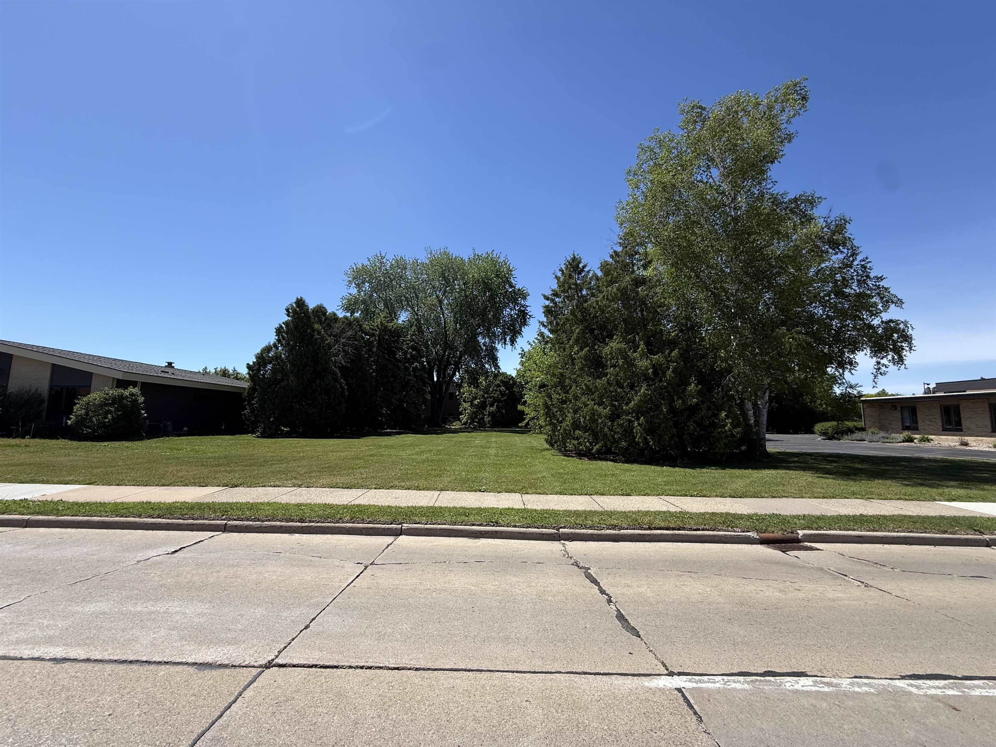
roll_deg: -1.4
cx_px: 498
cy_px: 374
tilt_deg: +7.3
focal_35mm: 14
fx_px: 403
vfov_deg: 85.7
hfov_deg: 102.1
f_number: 2.2
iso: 50
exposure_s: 1/1312
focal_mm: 2.22
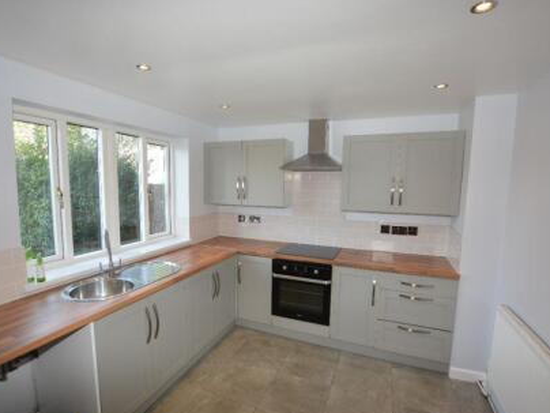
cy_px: 213
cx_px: 263
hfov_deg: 91.0
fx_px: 270
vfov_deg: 74.7
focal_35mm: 17
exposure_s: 1/60
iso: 220
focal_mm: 10
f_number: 4
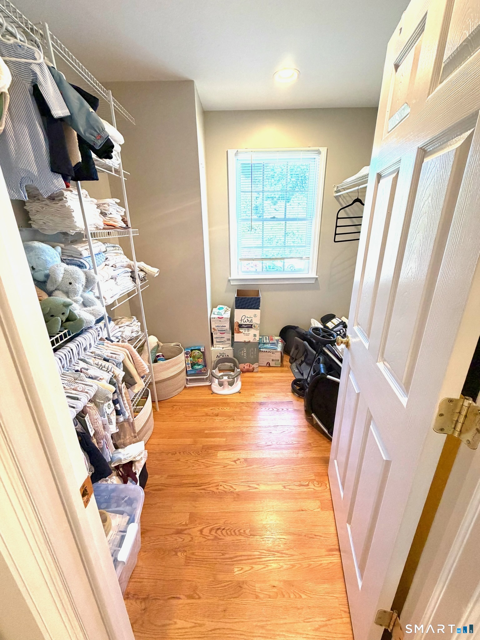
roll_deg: +0.8
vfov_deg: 102.1
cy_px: 320
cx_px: 240
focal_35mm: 14
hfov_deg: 85.7
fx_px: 259
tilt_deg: -19.7
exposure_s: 1/60
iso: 200
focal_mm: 2.22
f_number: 2.2
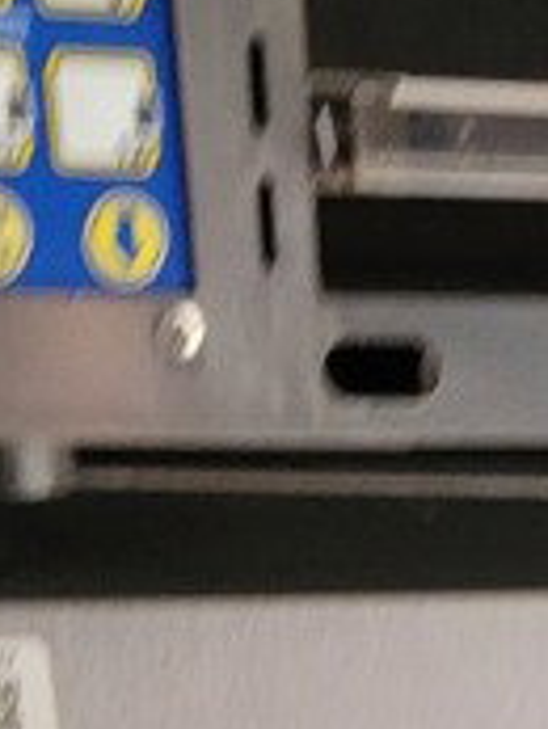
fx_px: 2382
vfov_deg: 15.5
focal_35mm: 113
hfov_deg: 12.4
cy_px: 1207
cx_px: 839
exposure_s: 1/60
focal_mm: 6.7
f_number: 1.8
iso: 200
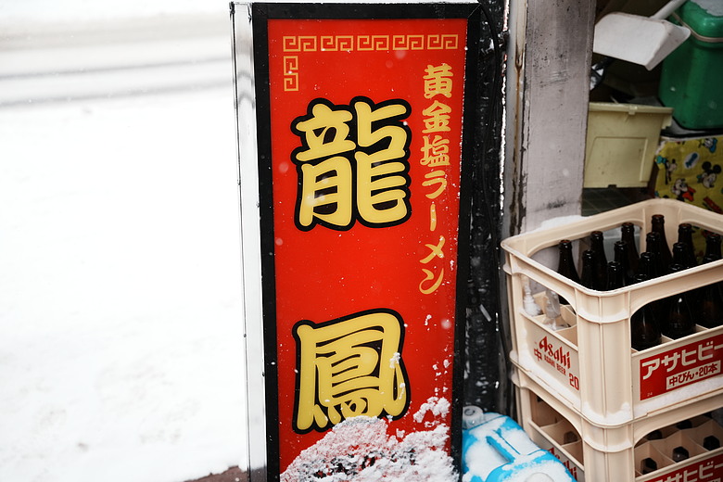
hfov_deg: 48.0
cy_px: 241
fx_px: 811
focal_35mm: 40
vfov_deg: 33.1
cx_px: 362
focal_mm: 40.4
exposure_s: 1/800
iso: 250
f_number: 2.8
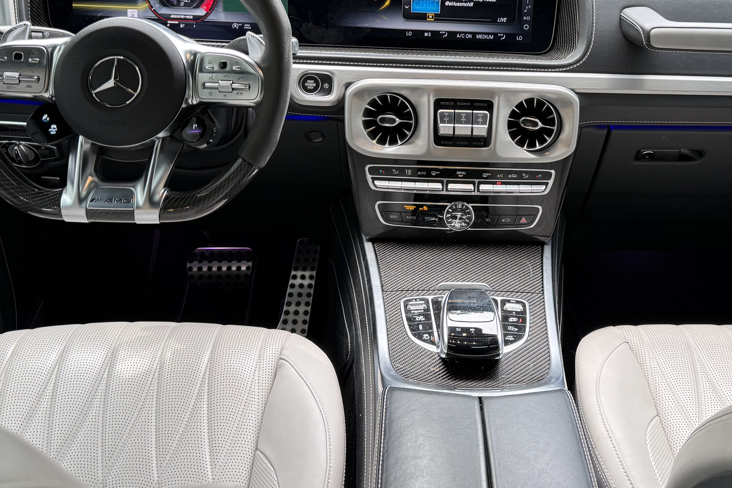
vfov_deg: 31.9
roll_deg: -2.2
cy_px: 106
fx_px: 834
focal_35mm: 41
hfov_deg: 47.0
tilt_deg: -23.6
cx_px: 459
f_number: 1.78
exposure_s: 1/102
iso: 125
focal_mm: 6.76
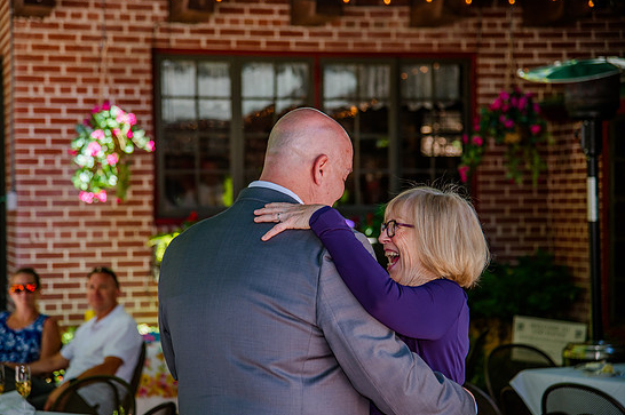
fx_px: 1752
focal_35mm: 101
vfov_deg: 13.5
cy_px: 214
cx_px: 301
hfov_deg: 20.2
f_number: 4.5
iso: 320
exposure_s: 1/320
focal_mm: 95
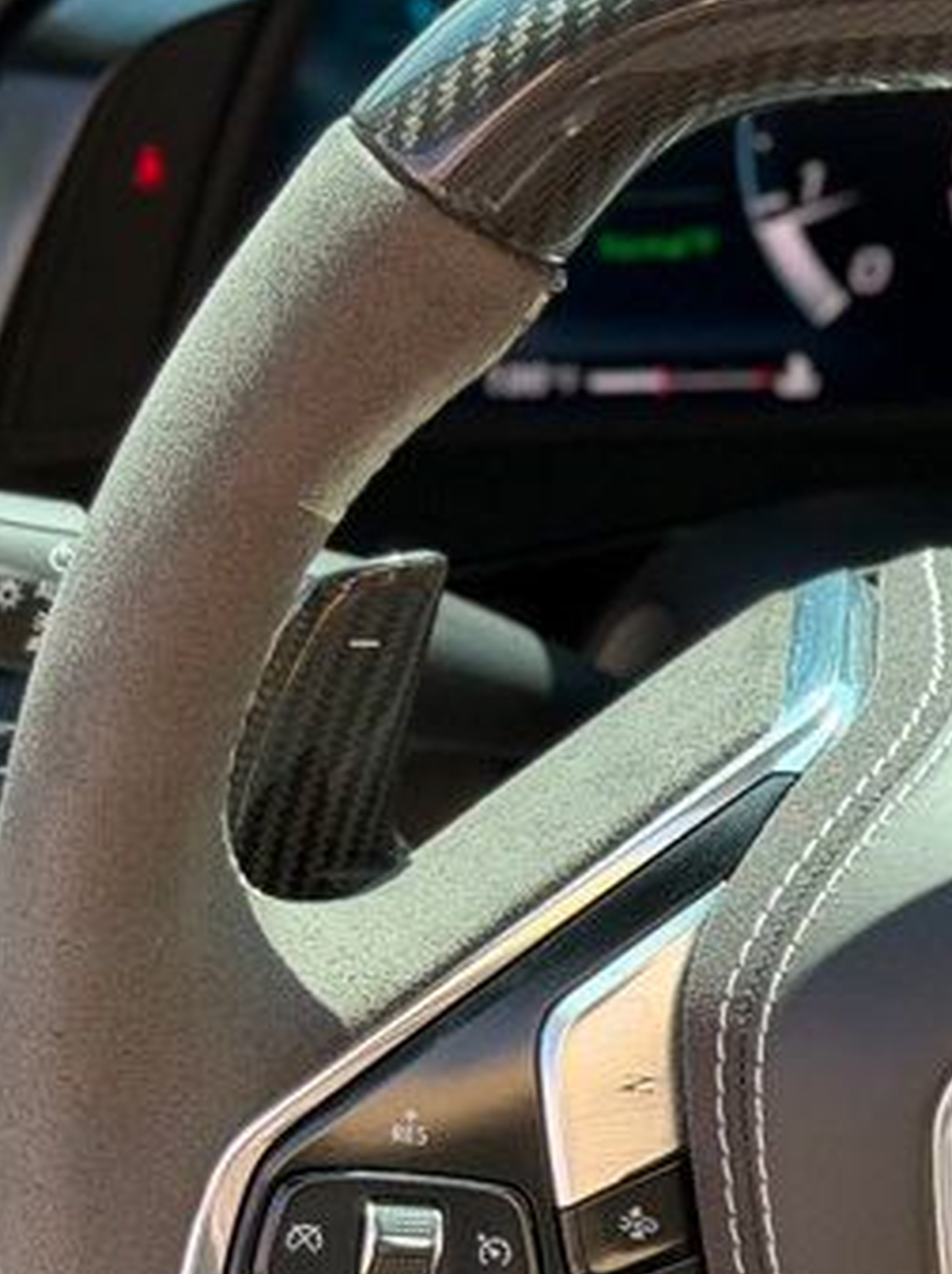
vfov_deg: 13.4
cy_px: 1089
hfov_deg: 10.0
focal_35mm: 146
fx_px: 5364
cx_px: 1024
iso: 64
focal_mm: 6.76
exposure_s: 1/545
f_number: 1.78
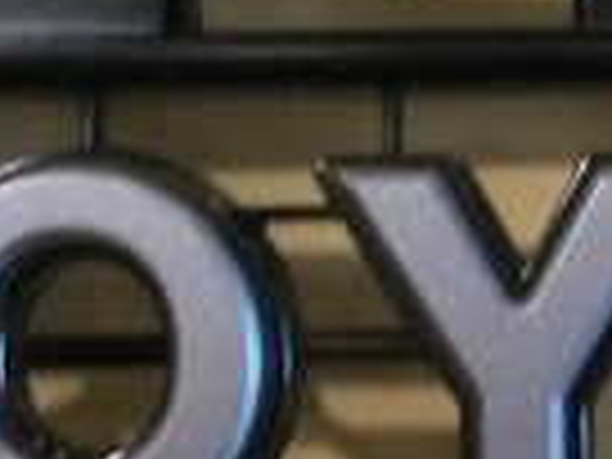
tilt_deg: -18.2
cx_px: 742
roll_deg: +0.9
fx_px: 2581
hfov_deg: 13.2
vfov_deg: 10.1
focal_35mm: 146
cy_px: 477
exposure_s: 1/17
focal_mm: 3.3
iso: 200
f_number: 2.4
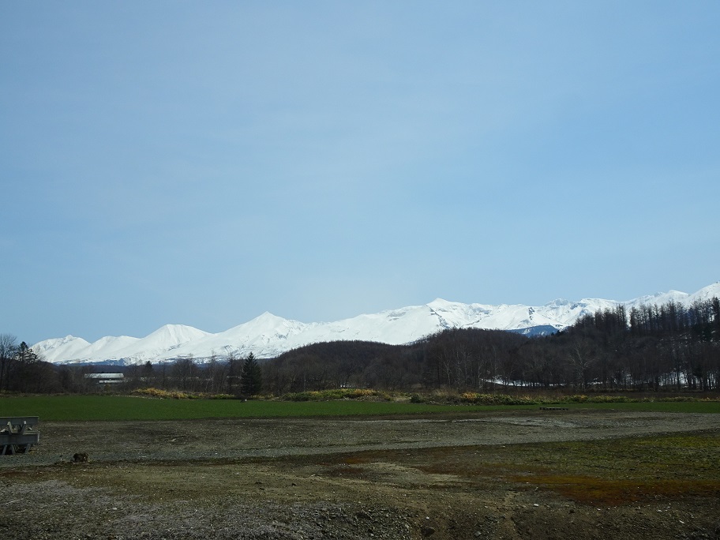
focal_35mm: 37
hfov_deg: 50.1
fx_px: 770
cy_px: 270
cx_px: 360
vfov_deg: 38.7
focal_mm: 6.37
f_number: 4
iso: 80
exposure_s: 1/1250
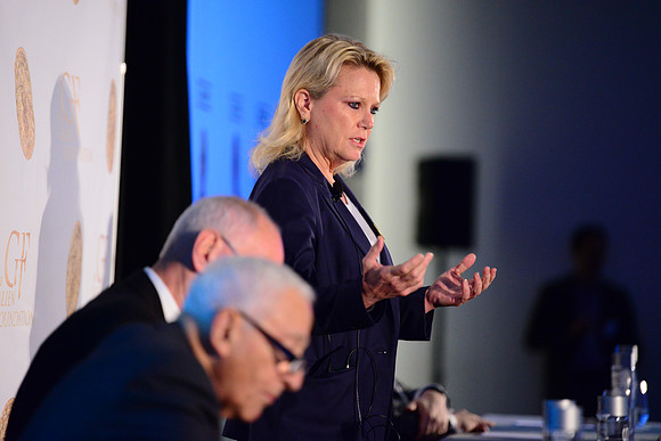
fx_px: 3397
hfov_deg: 11.1
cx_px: 330
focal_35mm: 185
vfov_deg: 7.4
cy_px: 220
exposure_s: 1/250
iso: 4000
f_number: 2.8
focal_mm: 185
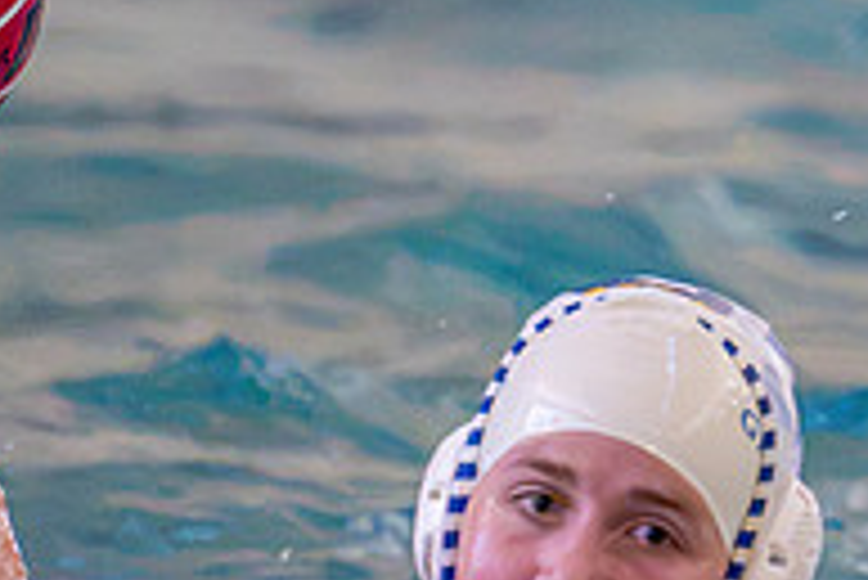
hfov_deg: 1.8
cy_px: 335
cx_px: 864
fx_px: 26879
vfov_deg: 1.2
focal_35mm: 1114
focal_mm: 260
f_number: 4
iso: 25600
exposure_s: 1/1000
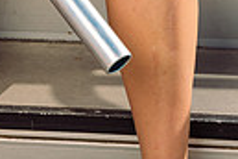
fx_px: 1342
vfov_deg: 6.4
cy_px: -233
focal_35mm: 203
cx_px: 13
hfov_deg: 10.1
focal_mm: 58
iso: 125
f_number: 10
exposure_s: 1/200
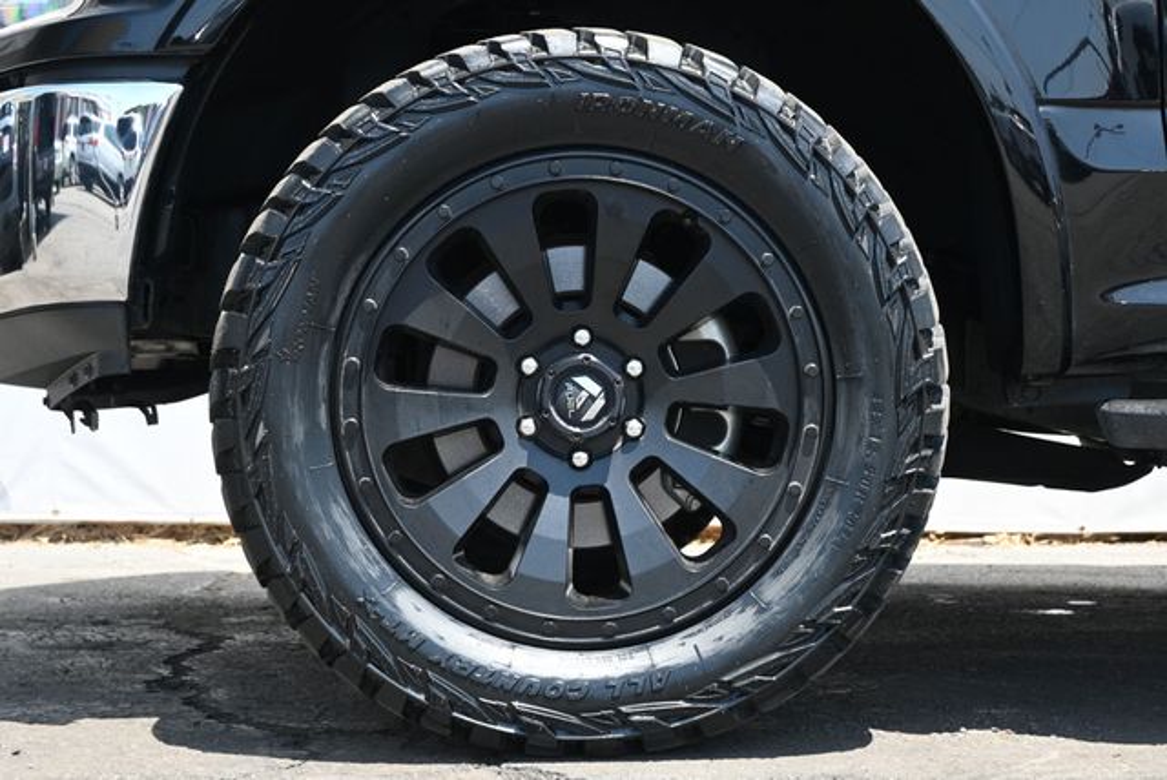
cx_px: 584
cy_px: 390
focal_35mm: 58
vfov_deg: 23.2
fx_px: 1898
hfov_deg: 34.2
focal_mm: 39
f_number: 5.6
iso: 400
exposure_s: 1/250
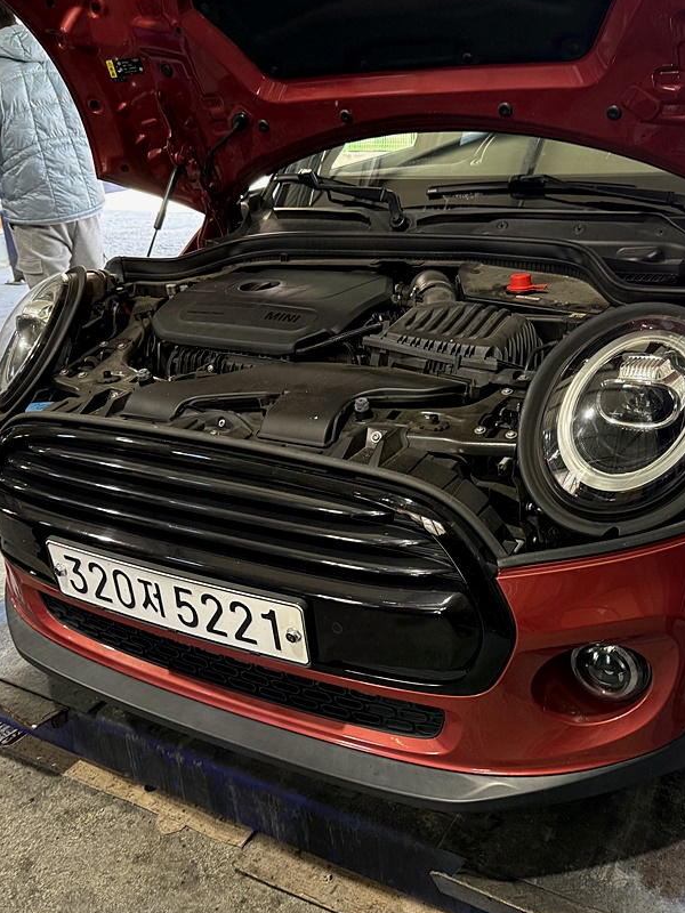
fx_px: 871
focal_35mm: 33
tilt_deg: -21.8
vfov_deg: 55.4
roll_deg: +4.1
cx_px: 404
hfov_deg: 42.8
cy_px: 462
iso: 200
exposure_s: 1/80
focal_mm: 6.76
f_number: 1.78
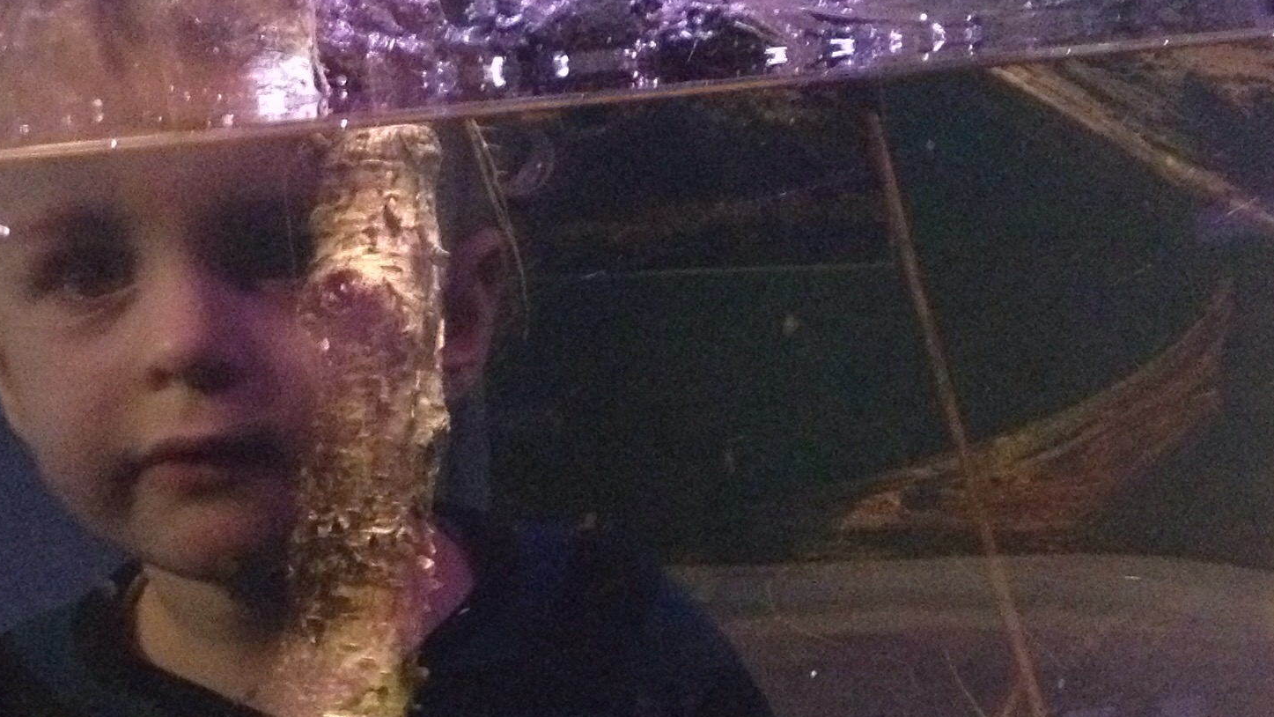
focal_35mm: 86
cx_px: 625
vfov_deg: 14.0
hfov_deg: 24.7
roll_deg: +2.9
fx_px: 2905
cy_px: 461
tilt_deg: -11.4
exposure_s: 1/15
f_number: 2.4
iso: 800
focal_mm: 4.28
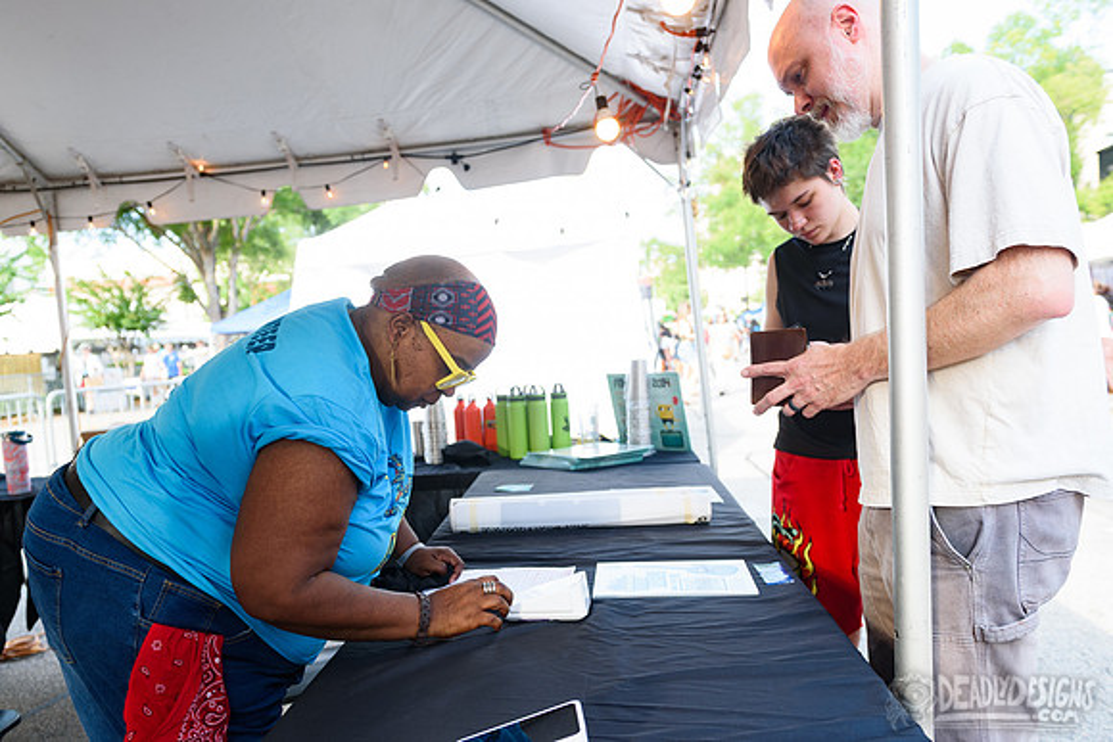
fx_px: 930
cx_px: 529
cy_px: 413
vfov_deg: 43.4
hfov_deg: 61.7
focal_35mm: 30
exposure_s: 1/200
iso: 250
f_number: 5
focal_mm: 27
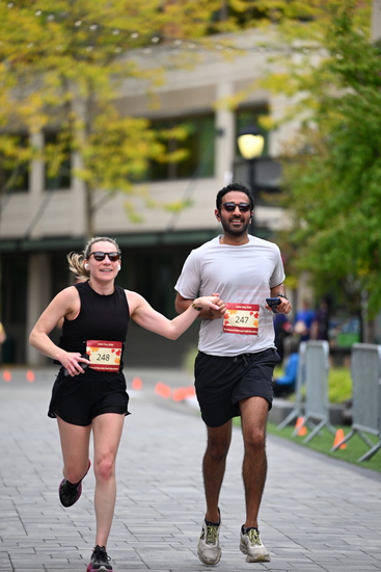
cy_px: 286
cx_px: 190
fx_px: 3173
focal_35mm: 200
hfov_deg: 6.9
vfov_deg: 10.3
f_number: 2.8
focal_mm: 200
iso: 640
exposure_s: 1/2000
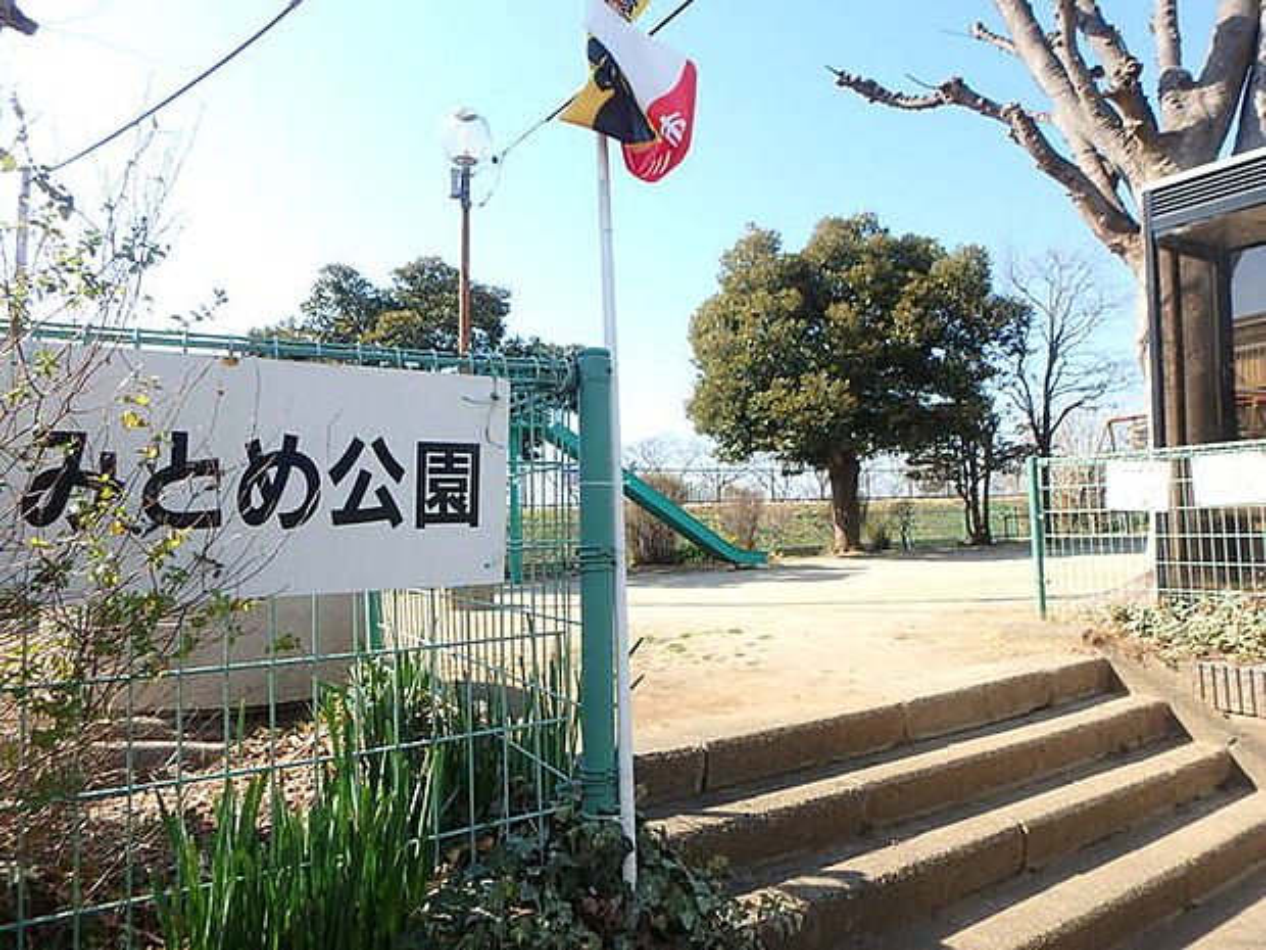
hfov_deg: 79.0
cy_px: 475
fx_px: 768
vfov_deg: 63.4
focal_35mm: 21
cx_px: 633
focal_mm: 3.7
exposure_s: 1/500
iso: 125
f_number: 3.5
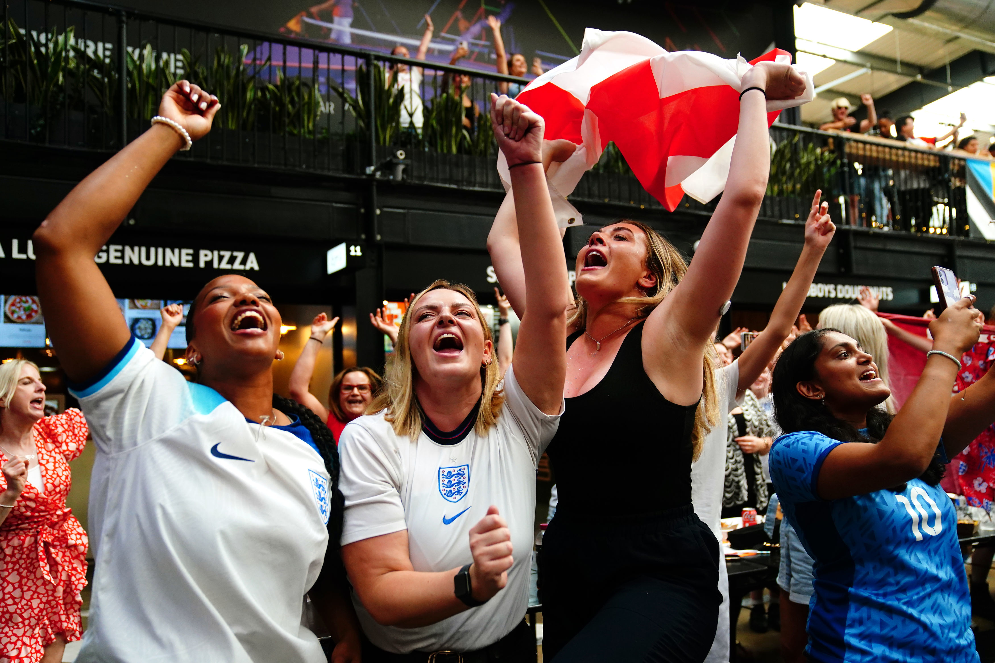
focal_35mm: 29
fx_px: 801
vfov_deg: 45.0
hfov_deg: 63.7
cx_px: 498
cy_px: 332
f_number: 2.8
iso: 2500
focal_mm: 29
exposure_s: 1/1250
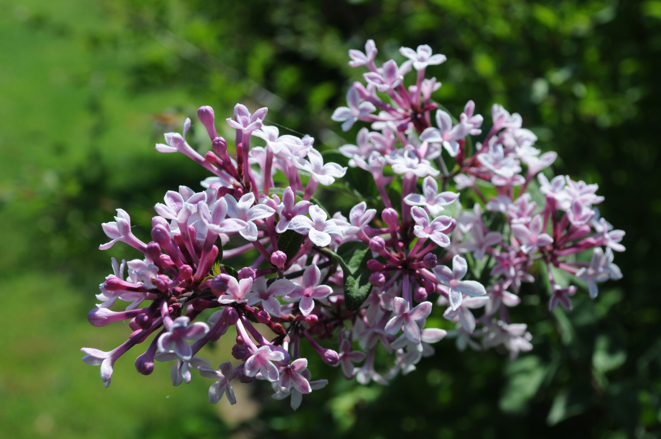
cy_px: 220
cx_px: 330
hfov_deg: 29.9
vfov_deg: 20.1
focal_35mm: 68
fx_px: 1238
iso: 200
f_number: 9
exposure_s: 1/320
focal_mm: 45
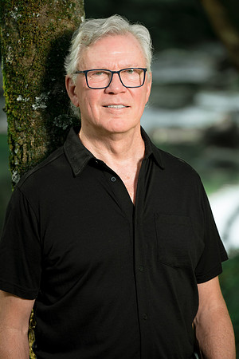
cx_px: 120
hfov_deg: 7.4
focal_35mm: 185
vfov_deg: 11.1
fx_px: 1842
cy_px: 180
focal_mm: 185
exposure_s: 1/250
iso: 250
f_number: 5
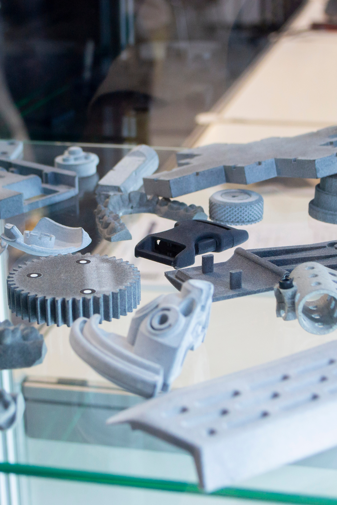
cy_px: 252
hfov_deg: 18.7
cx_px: 141
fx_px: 1025
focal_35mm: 73
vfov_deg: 27.7
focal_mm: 32
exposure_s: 1/100
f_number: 5
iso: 400
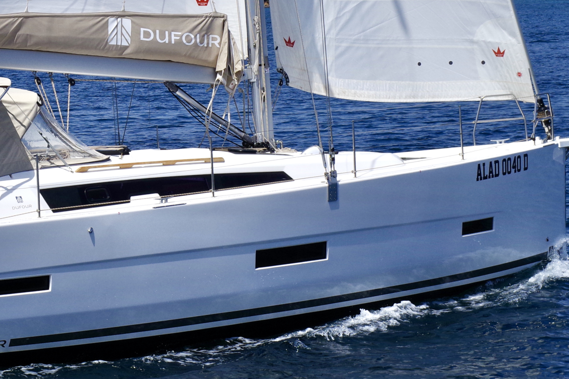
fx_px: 2039
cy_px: 128
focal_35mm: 129
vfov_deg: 10.6
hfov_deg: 15.7
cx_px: 84
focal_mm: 43
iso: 200
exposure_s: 1/640
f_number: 13
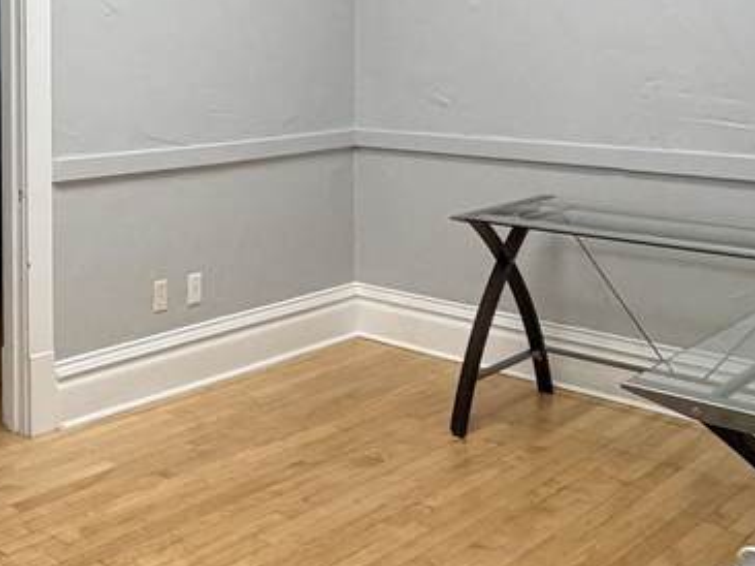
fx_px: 1068
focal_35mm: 49
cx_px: 35
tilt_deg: -3.1
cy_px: 83
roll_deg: +0.7
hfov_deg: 35.9
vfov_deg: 28.7
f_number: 2.2
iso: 320
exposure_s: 1/120
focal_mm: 2.22
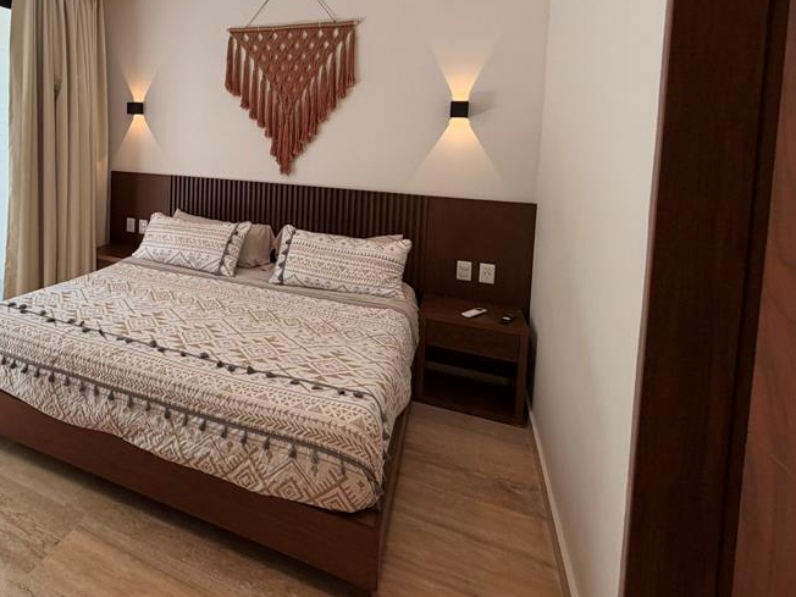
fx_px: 506
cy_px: 161
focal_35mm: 22
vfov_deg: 58.4
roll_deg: -2.3
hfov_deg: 71.7
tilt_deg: -4.0
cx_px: 210
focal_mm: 2.22
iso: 64
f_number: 2.2
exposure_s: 1/120
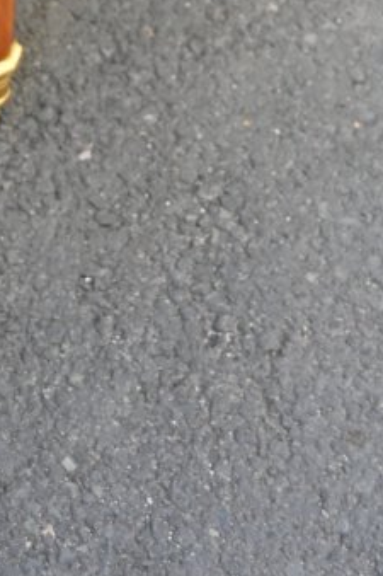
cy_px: -158
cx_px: -145
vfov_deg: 17.3
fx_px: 1785
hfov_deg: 11.8
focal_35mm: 112
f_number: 3.5
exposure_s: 1/200
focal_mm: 21
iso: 400
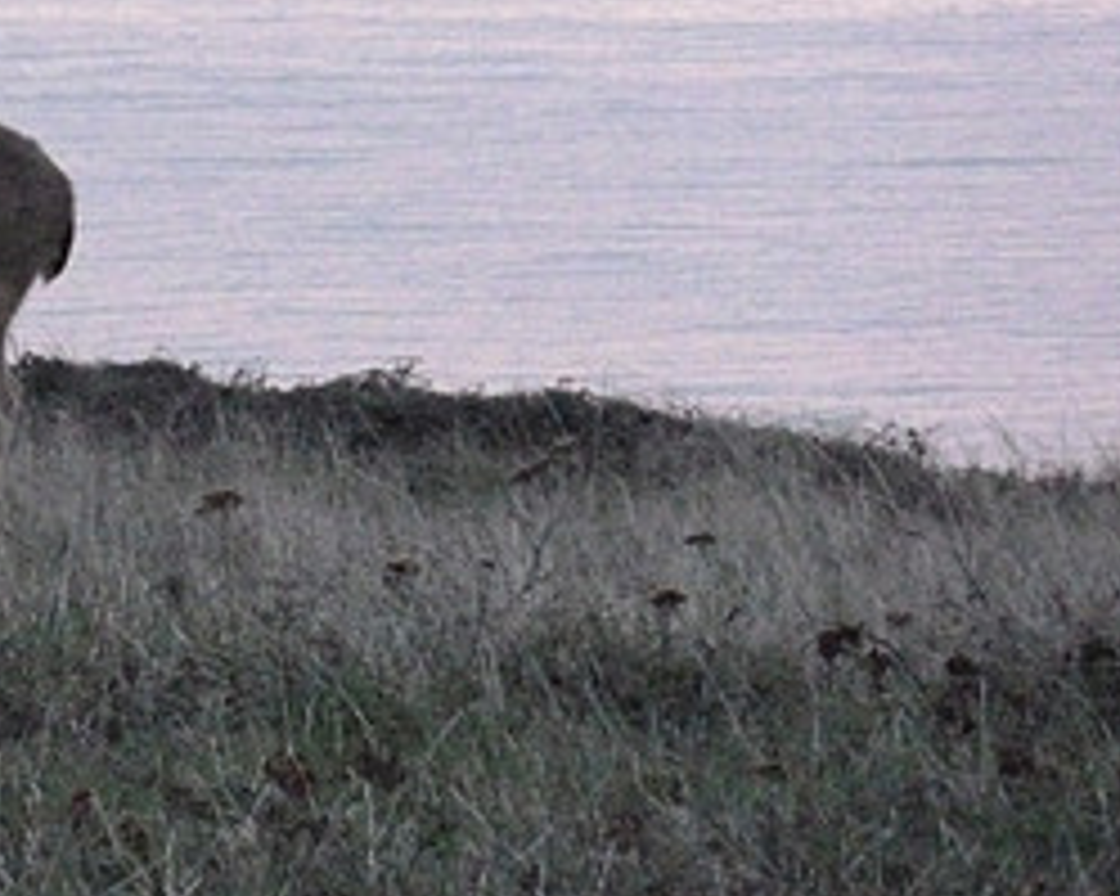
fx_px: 20941
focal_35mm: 632
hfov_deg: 3.1
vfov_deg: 2.4
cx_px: -171
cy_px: 110
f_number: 4.8
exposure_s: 1/15
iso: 1250
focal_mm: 45.7
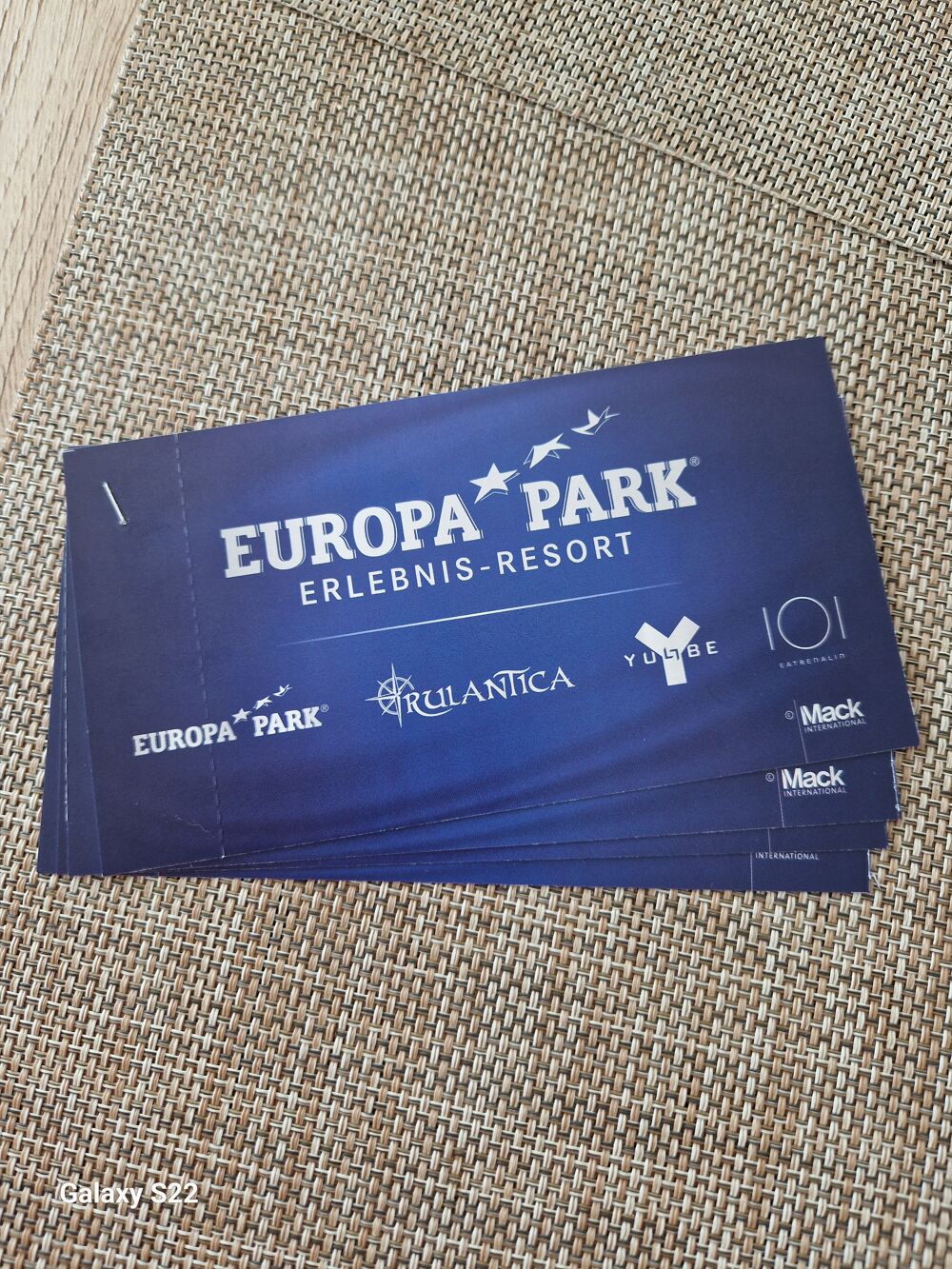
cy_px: 634
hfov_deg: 58.9
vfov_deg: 73.9
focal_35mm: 23
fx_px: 843
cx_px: 476
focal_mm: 5.4
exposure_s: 1/100
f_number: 1.8
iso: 160
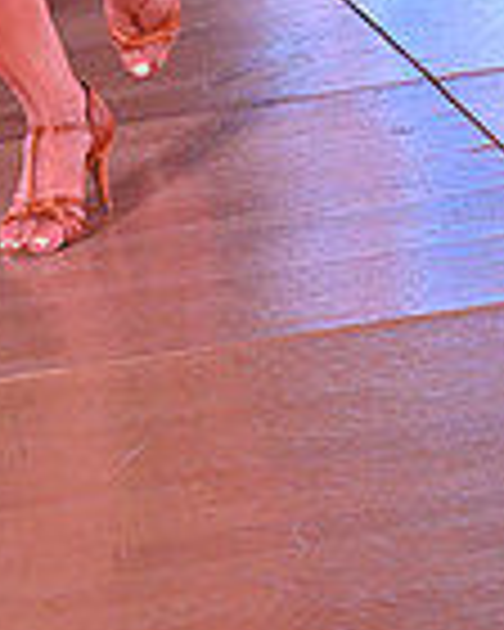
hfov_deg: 7.8
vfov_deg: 9.5
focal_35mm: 194
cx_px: -245
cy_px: -441
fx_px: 3617
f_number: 6.3
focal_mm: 50
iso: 3200
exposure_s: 1/320
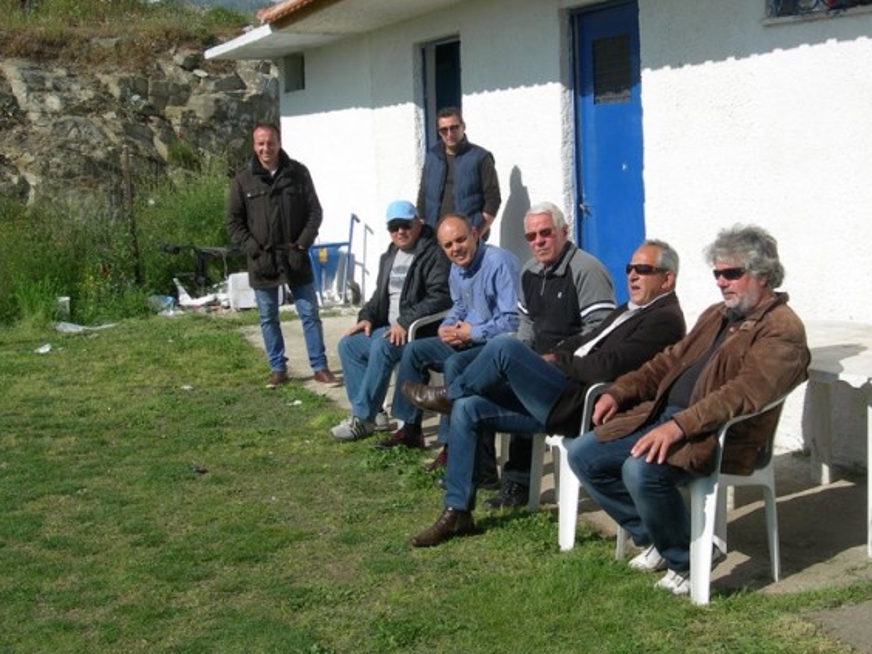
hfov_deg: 39.6
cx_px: 501
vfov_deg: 30.2
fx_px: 1209
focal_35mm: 48
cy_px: 282
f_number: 4.9
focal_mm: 8.5
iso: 50
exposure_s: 1/678
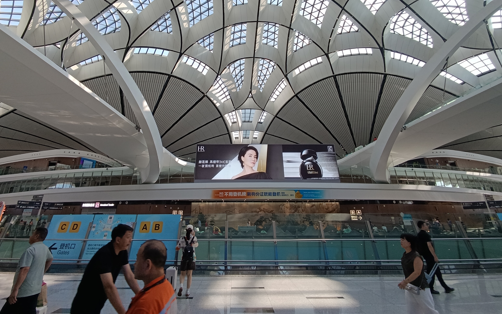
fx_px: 246
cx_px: 239
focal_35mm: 18
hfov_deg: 91.0
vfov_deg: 64.0
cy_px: 117
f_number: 2.2
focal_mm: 1.65
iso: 50
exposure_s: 1/100
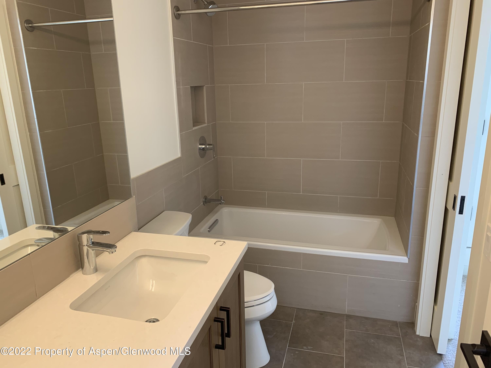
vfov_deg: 53.1
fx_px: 369
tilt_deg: -16.0
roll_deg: +1.5
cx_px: 246
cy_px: 184
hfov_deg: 67.3
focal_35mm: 26
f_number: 1.8
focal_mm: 4.25
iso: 100
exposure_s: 1/60
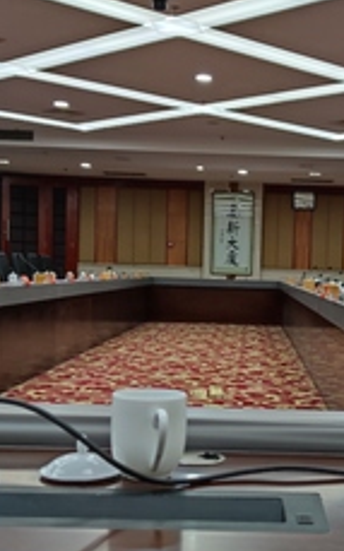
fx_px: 841
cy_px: 301
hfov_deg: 22.8
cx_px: 272
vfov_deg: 36.3
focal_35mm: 56
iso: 332
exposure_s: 1/100
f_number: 1.69
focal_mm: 6.72
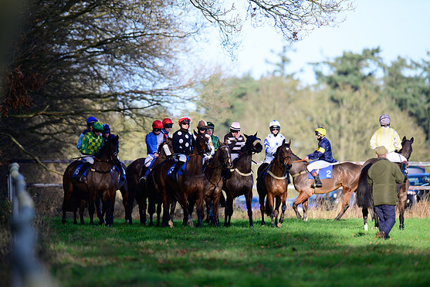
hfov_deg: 5.0
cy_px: 148
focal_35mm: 416
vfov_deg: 3.3
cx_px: 210
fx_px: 4971
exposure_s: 1/1600
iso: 400
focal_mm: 400
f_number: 5
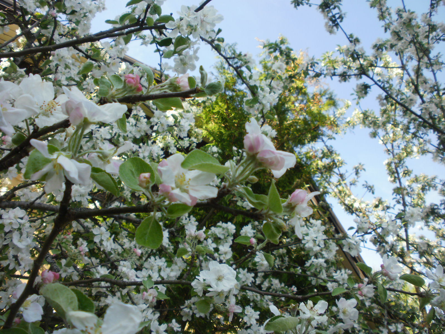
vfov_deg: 39.7
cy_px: 167
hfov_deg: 51.4
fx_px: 463
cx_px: 222
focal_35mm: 36
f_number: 3.5
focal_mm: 6.3
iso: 100
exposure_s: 1/250
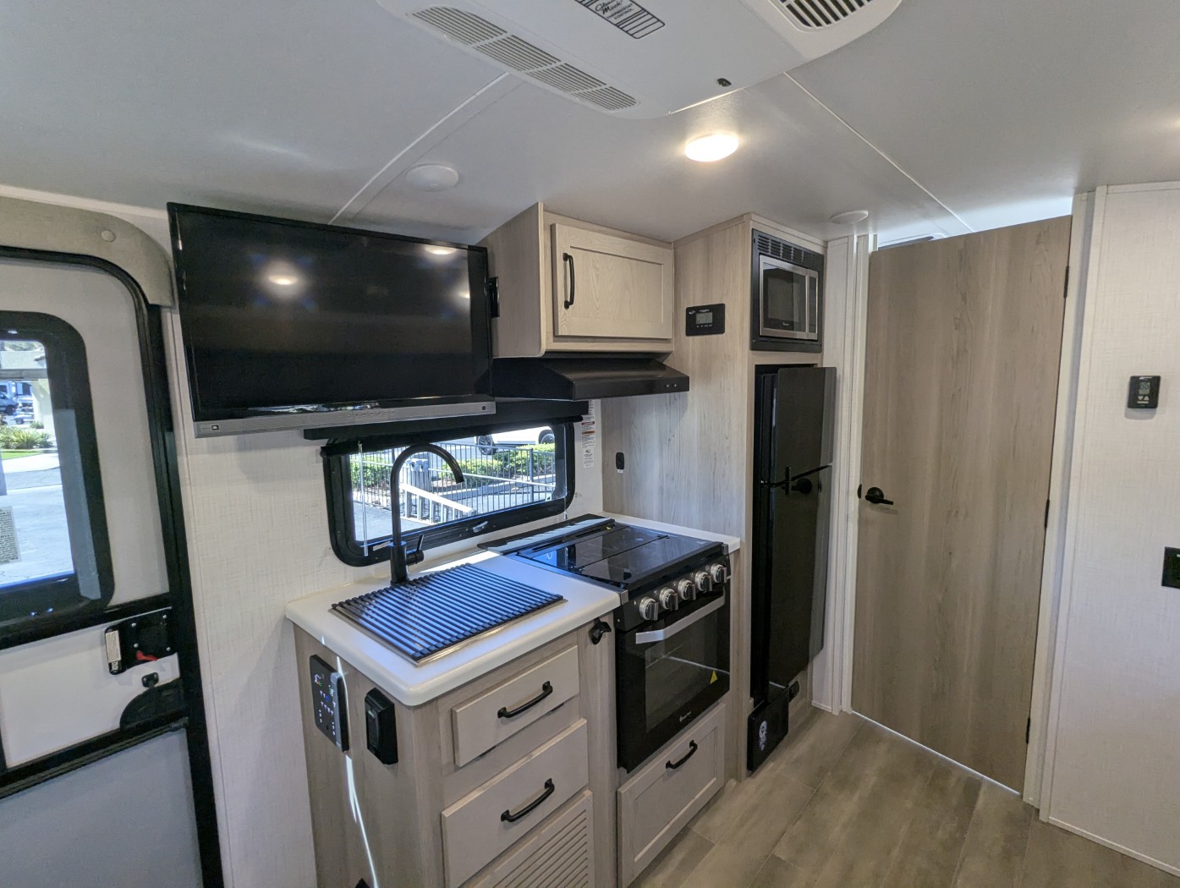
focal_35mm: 16
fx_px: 546
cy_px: 444
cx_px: 590
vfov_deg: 78.2
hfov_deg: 94.4
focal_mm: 2.35
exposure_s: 1/115
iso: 119
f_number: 2.2
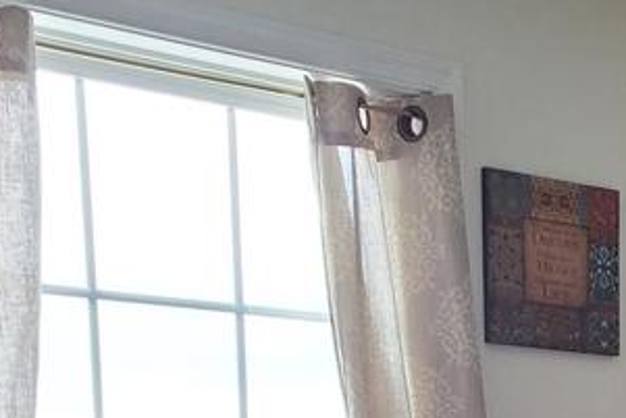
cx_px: 747
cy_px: 819
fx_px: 1687
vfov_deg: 12.5
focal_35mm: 97
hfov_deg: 19.8
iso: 200
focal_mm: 4.3
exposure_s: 1/72
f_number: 2.4
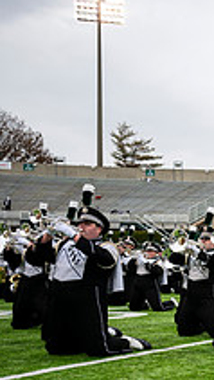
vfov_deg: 29.9
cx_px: 478
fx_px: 695
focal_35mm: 69
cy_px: 296
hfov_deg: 13.7
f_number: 2.8
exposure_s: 1/500
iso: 100
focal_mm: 24
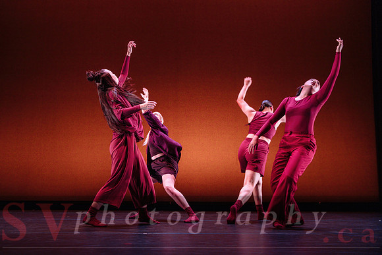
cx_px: 172
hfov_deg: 48.2
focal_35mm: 40
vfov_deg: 33.3
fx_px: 426
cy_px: 139
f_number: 2.8
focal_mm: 36
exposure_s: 1/250
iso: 2500
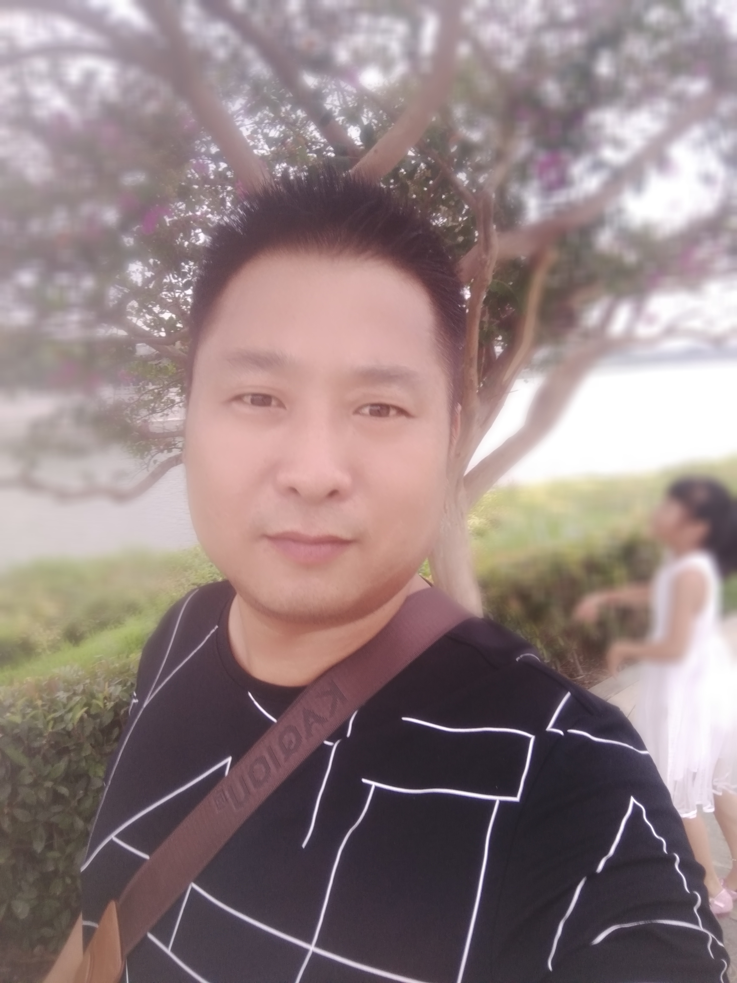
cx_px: 368
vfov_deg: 79.0
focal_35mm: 21
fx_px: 596
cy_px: 492
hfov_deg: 63.4
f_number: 2
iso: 100
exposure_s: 1/541
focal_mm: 3.57
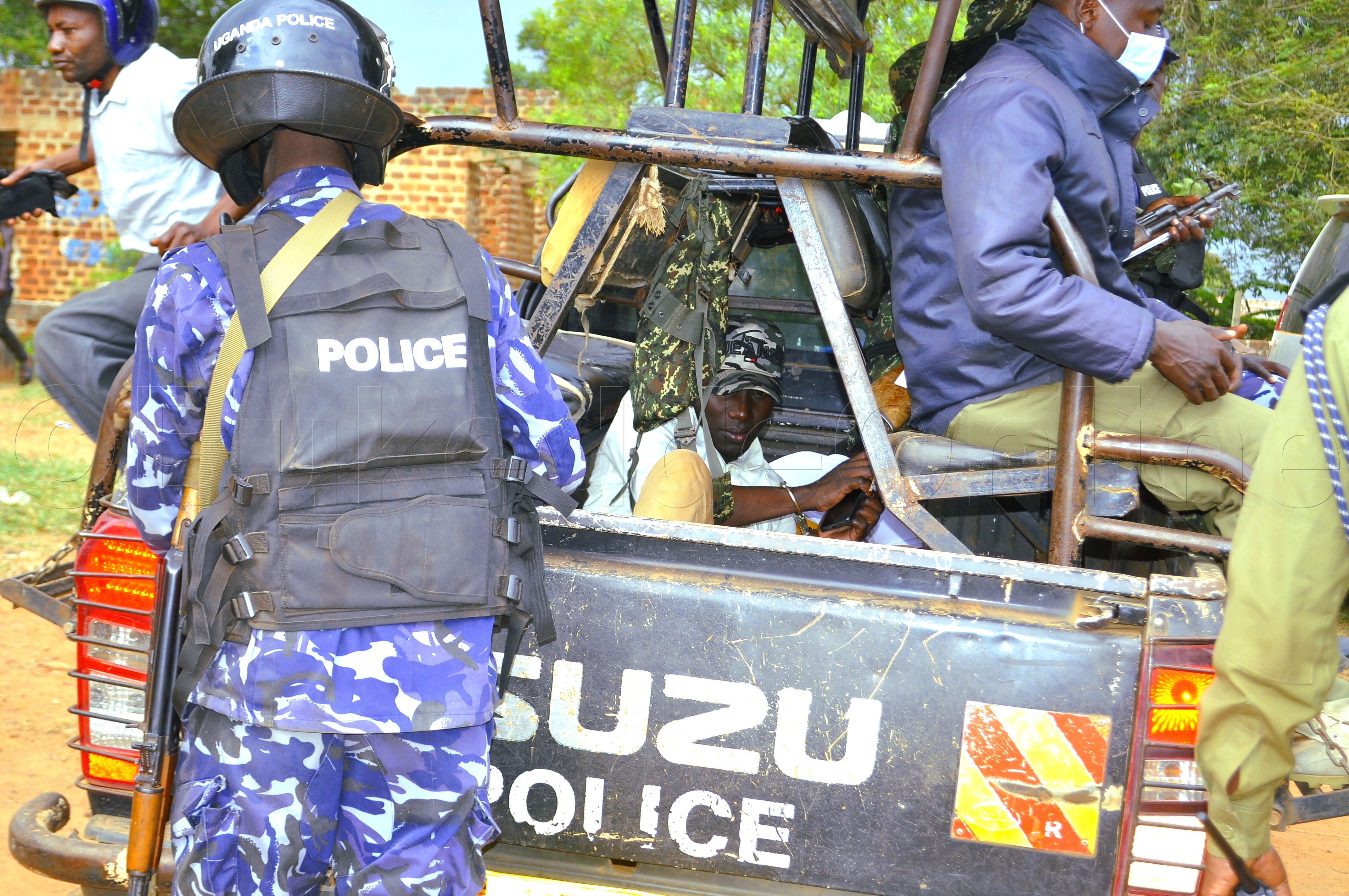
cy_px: 448
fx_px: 2358
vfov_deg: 21.5
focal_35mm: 63
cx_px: 674
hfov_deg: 31.9
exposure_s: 1/200
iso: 400
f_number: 5.3
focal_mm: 42
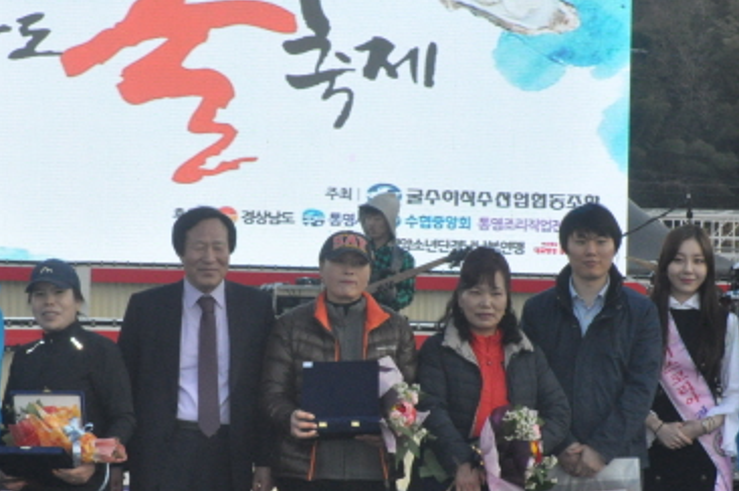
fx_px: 1883
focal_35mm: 92
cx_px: 250
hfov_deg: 22.1
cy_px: 332
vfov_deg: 14.8
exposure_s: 1/200
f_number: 22
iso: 1600
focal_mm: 35
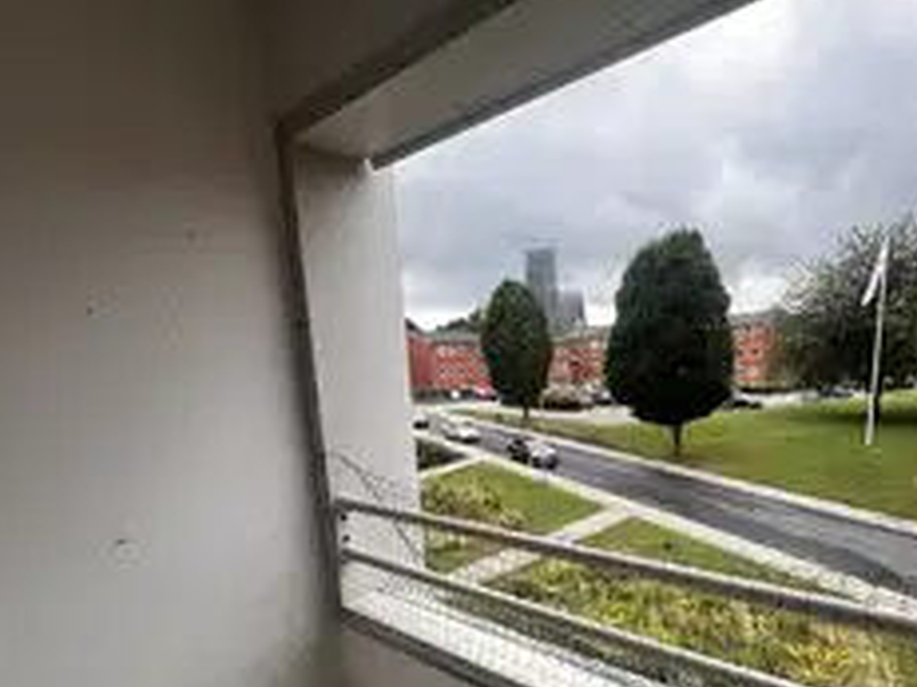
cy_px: 524
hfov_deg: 78.3
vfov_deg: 59.6
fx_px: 556
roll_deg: +1.9
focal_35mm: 21
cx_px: 542
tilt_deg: -13.6
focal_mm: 1.57
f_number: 1.8
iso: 32
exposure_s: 1/561
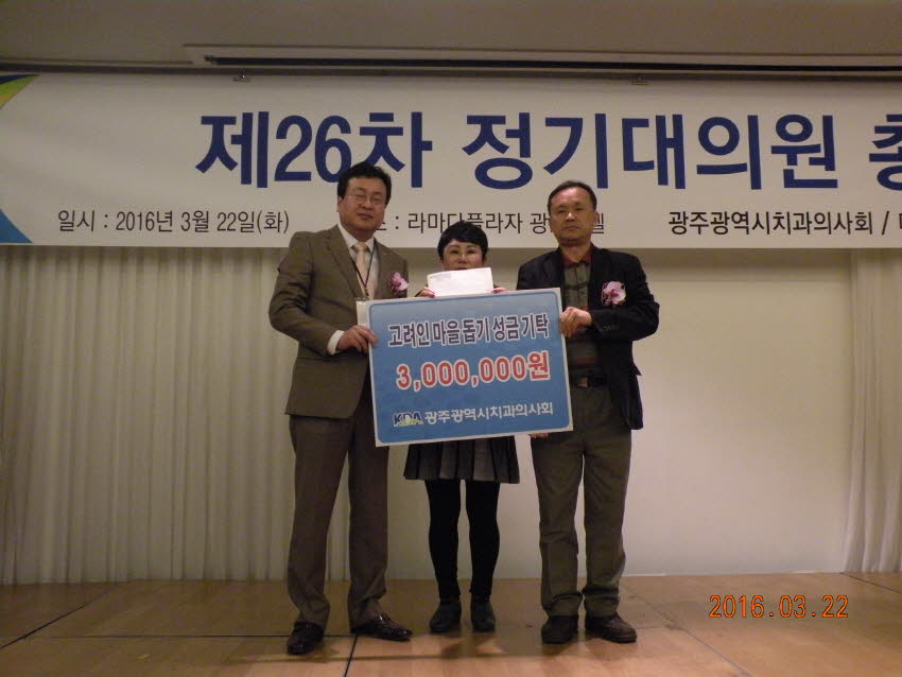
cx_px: 451
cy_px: 338
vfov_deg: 43.0
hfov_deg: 55.3
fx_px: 860
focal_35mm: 33
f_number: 3.2
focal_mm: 5.8
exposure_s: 1/33.8
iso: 400
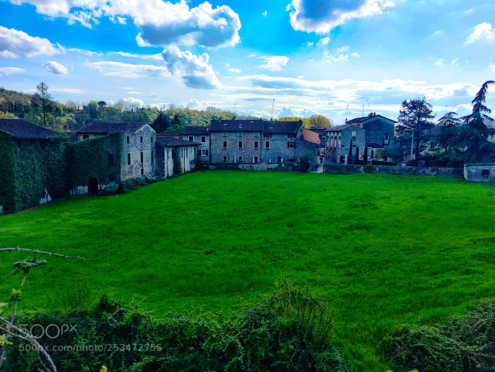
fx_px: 415
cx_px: 248
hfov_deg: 61.7
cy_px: 186
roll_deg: -1.6
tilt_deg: -6.2
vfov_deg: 48.2
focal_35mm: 29
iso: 25
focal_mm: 4.15
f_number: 2.2
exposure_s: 1/3077
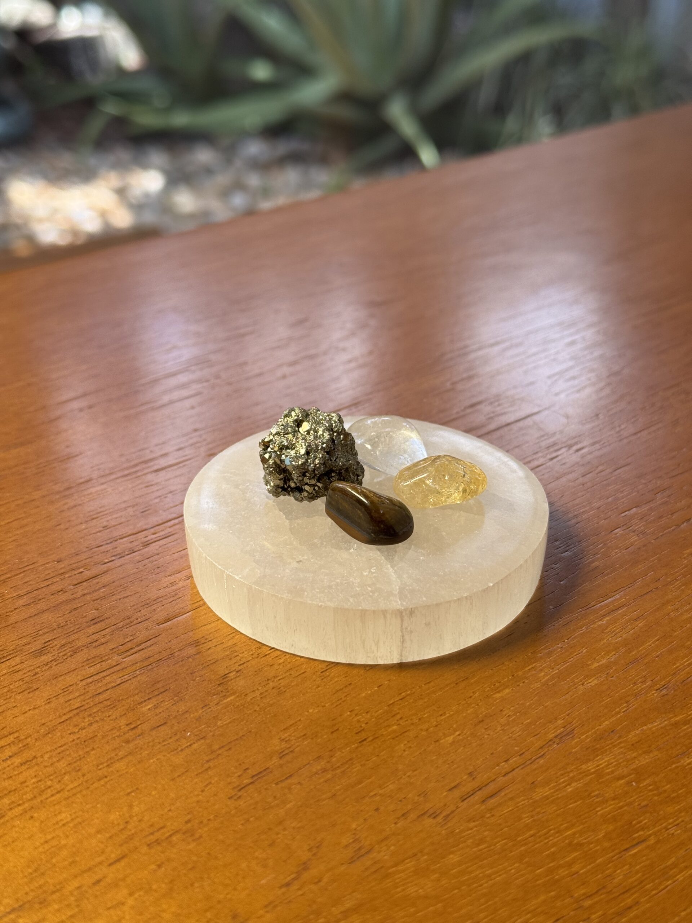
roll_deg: -0.4
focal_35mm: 48
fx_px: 1279
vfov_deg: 39.7
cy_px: 462
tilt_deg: -30.4
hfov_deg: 30.3
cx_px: 346
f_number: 1.78
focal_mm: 6.76
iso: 64
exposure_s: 1/457
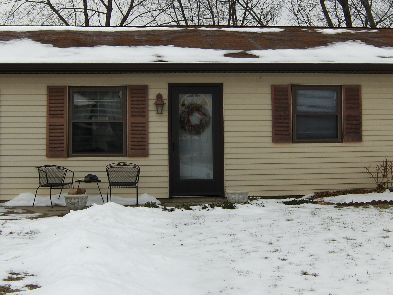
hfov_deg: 30.7
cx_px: 167
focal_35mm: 63
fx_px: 715
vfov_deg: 23.2
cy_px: 108
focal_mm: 7.5
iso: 100
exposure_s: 1/277
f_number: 5.5
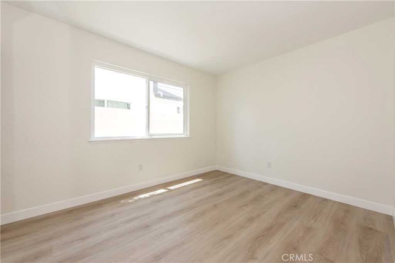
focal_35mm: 14
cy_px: 132
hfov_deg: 104.2
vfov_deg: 81.2
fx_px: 154
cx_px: 198
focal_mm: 14
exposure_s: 1/125
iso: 250
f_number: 5.6
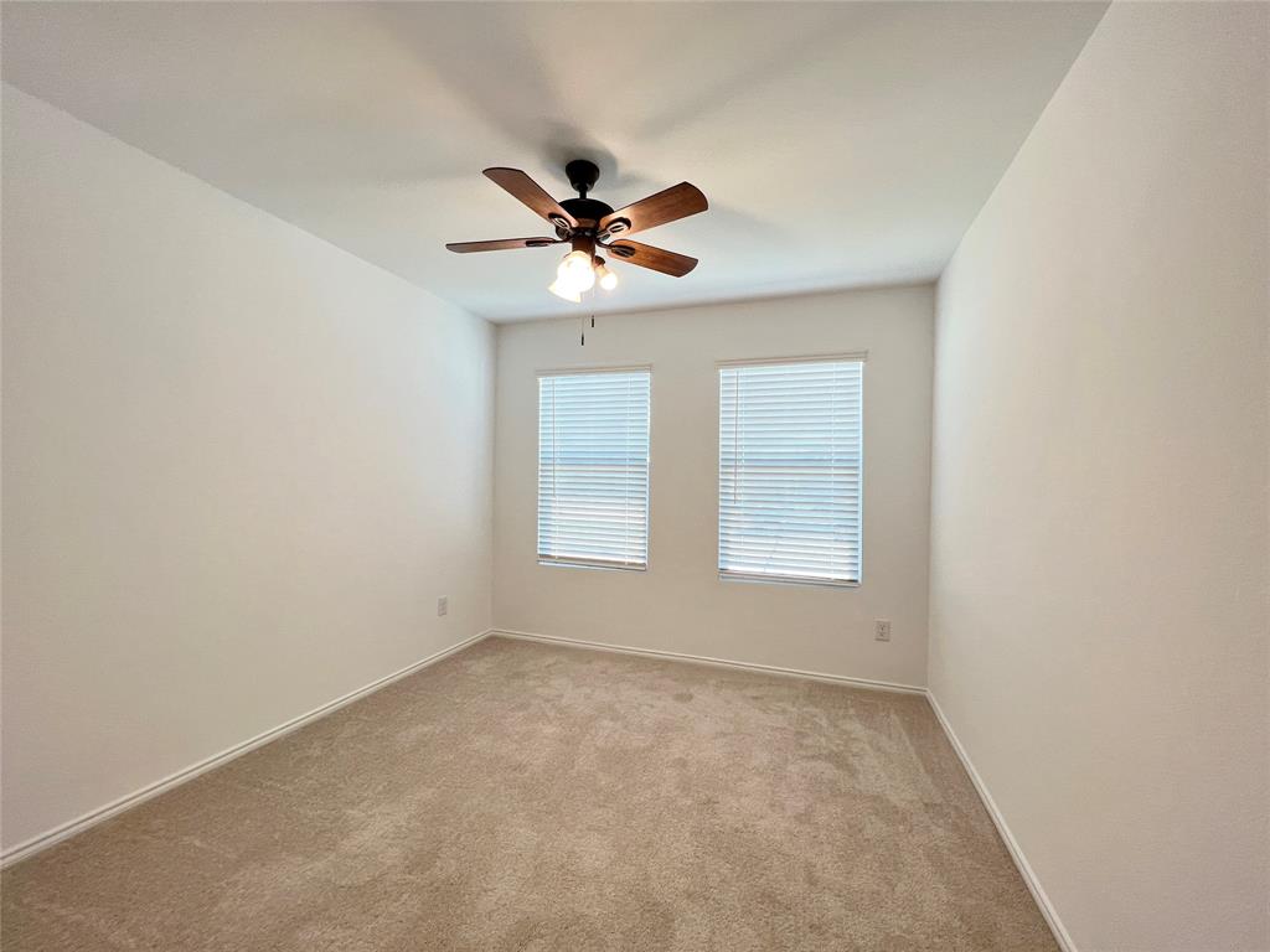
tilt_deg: -0.5
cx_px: 635
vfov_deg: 89.9
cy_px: 476
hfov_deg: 106.2
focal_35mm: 13
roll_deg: -1.3
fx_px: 477
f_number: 1.8
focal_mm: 1.57
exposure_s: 1/120
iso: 80
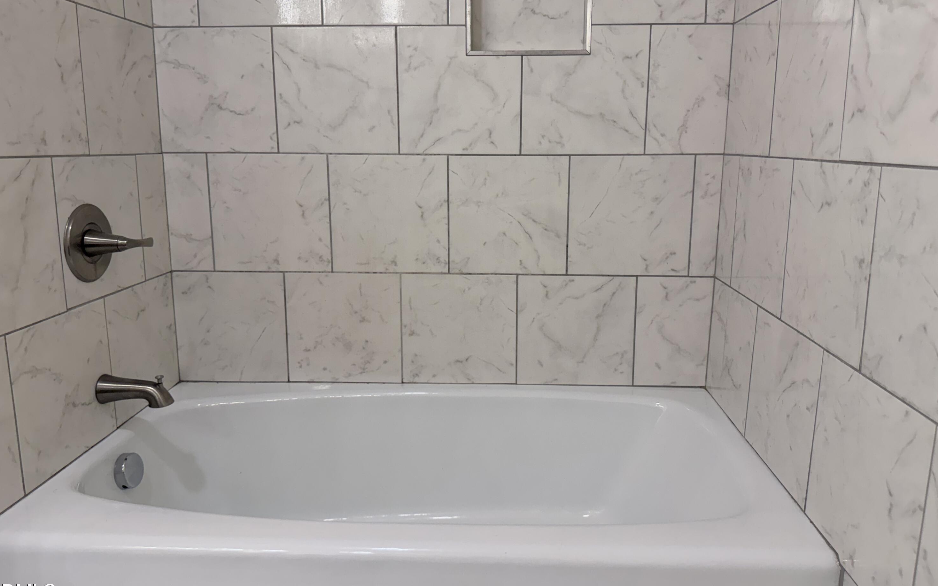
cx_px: 478
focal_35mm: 26
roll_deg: +0.7
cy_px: 265
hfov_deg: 70.4
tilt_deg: -10.9
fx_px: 665
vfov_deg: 47.5
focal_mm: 6.76
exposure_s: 1/120
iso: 160
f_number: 1.78
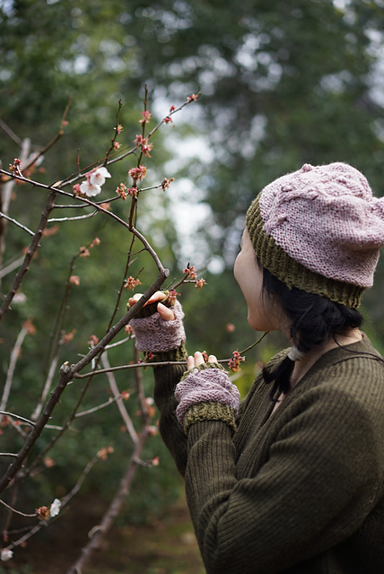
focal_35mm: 55
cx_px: 192
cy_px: 287
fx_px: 878
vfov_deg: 36.2
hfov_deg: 24.7
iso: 100
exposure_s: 1/500
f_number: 2.5
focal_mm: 55
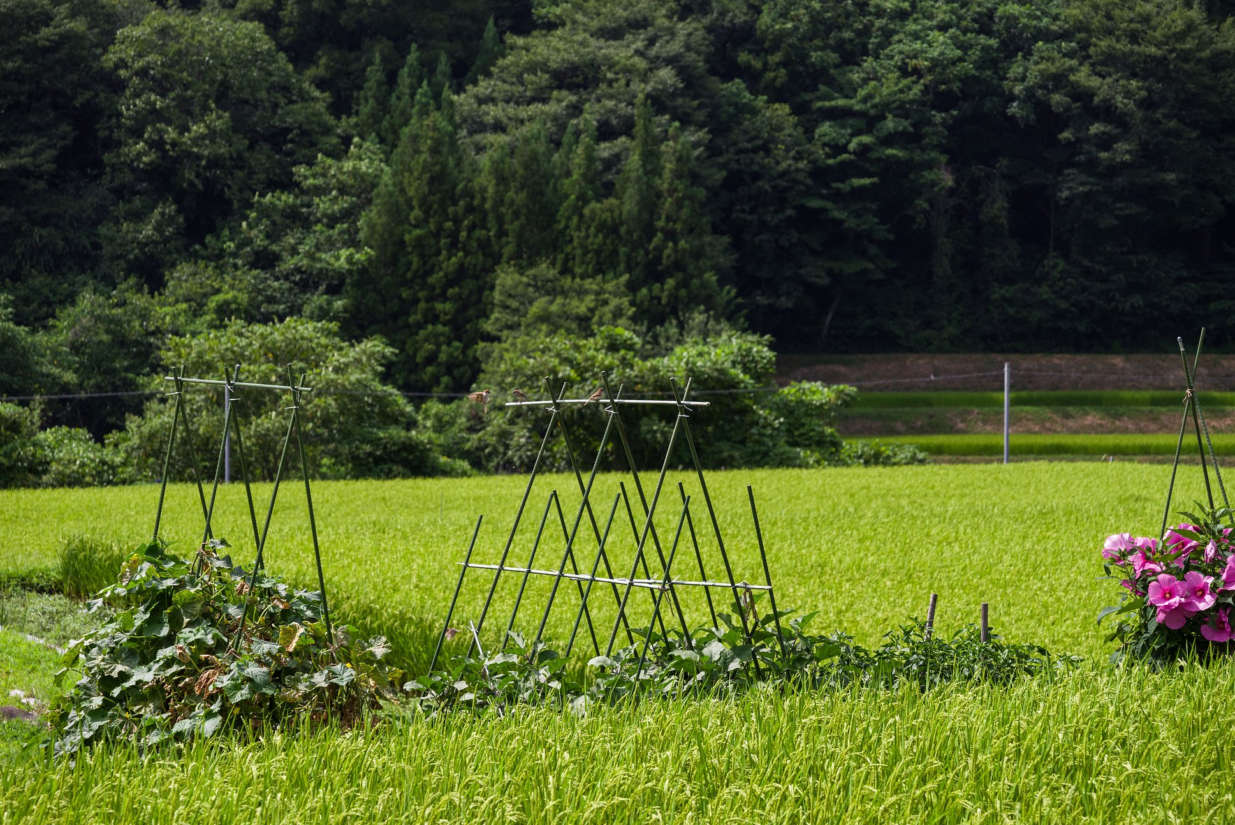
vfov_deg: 12.4
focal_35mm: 111
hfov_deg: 18.4
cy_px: 398
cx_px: 606
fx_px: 3809
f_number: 5.6
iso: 1000
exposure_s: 1/2000
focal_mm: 105
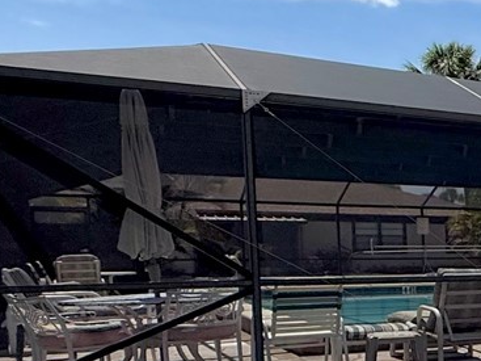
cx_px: 896
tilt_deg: -3.1
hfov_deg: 20.5
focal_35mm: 61
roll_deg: +0.4
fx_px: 847
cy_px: 305
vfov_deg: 23.5
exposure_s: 1/4425
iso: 50
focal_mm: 2.22
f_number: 2.2
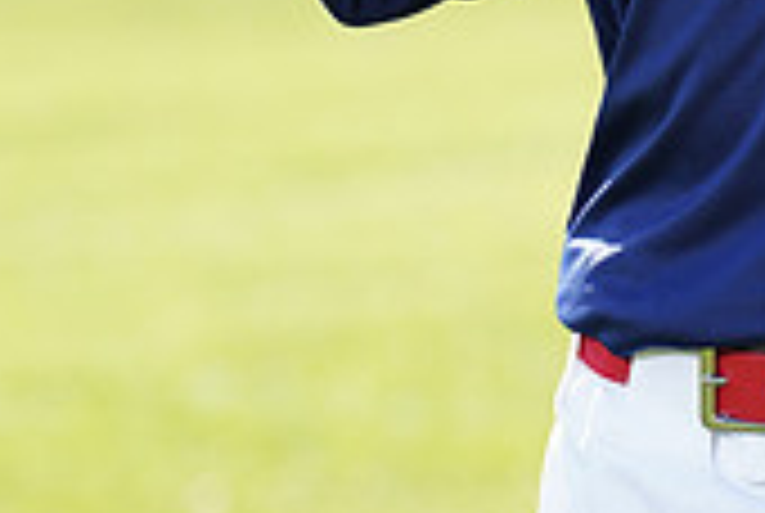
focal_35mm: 555
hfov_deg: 3.7
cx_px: 909
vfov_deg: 2.5
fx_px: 11814
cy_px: -349
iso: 100
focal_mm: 163
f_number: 5
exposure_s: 1/250
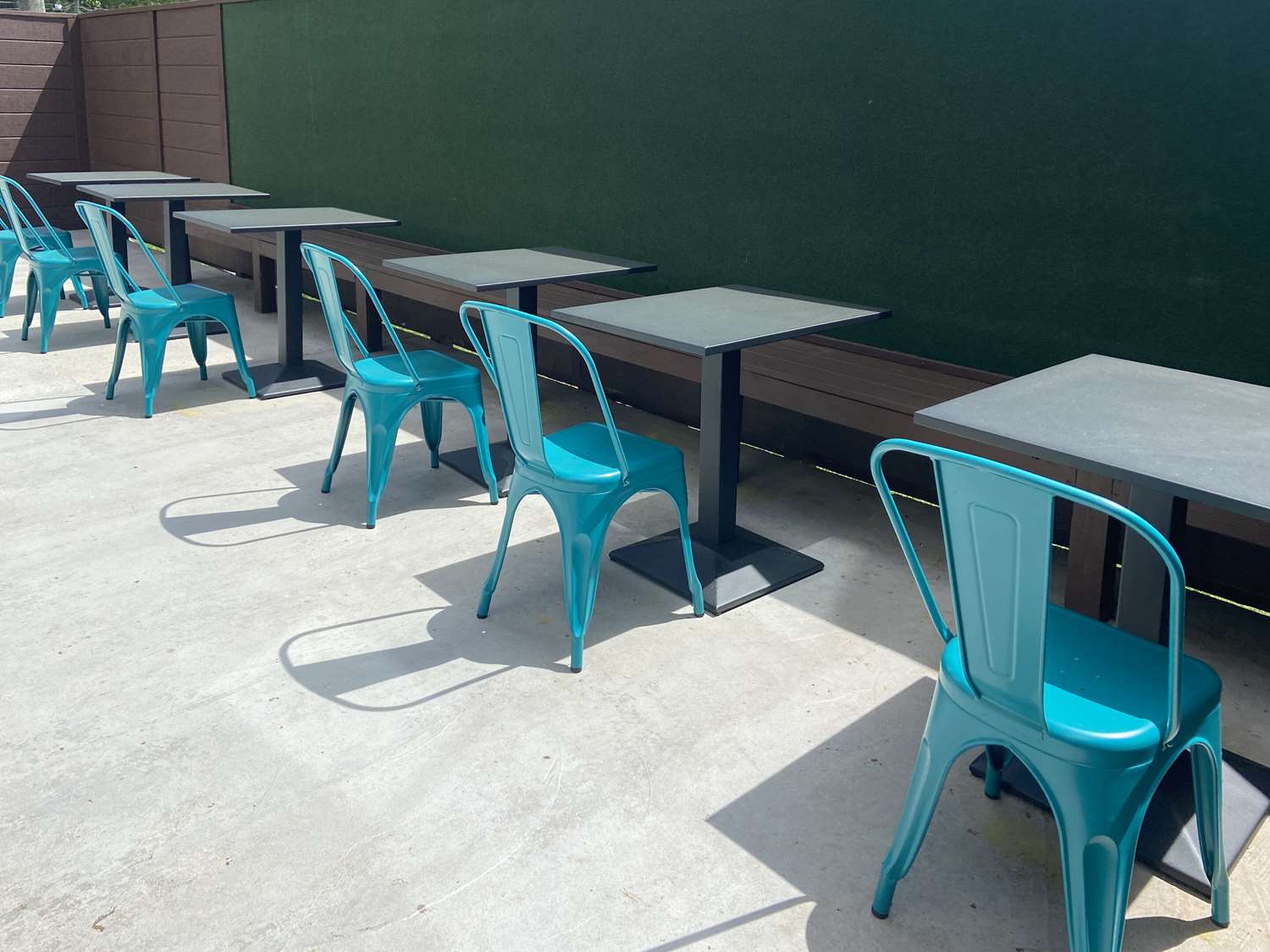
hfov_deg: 67.3
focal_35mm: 26
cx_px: 635
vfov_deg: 53.1
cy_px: 476
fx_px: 954
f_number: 1.8
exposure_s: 1/3401
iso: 32
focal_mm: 4.25
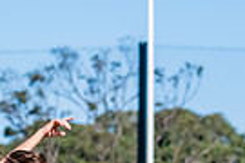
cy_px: 263
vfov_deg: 1.8
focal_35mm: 766
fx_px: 5213
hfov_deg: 2.7
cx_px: -69
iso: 800
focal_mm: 170
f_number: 11
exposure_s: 1/1600
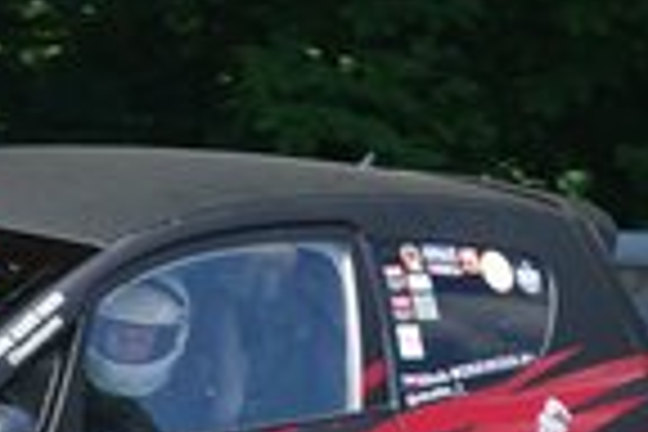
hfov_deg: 1.9
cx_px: 14
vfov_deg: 1.3
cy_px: 567
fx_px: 19222
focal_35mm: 1068
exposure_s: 1/800
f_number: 4
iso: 250
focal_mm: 124.94
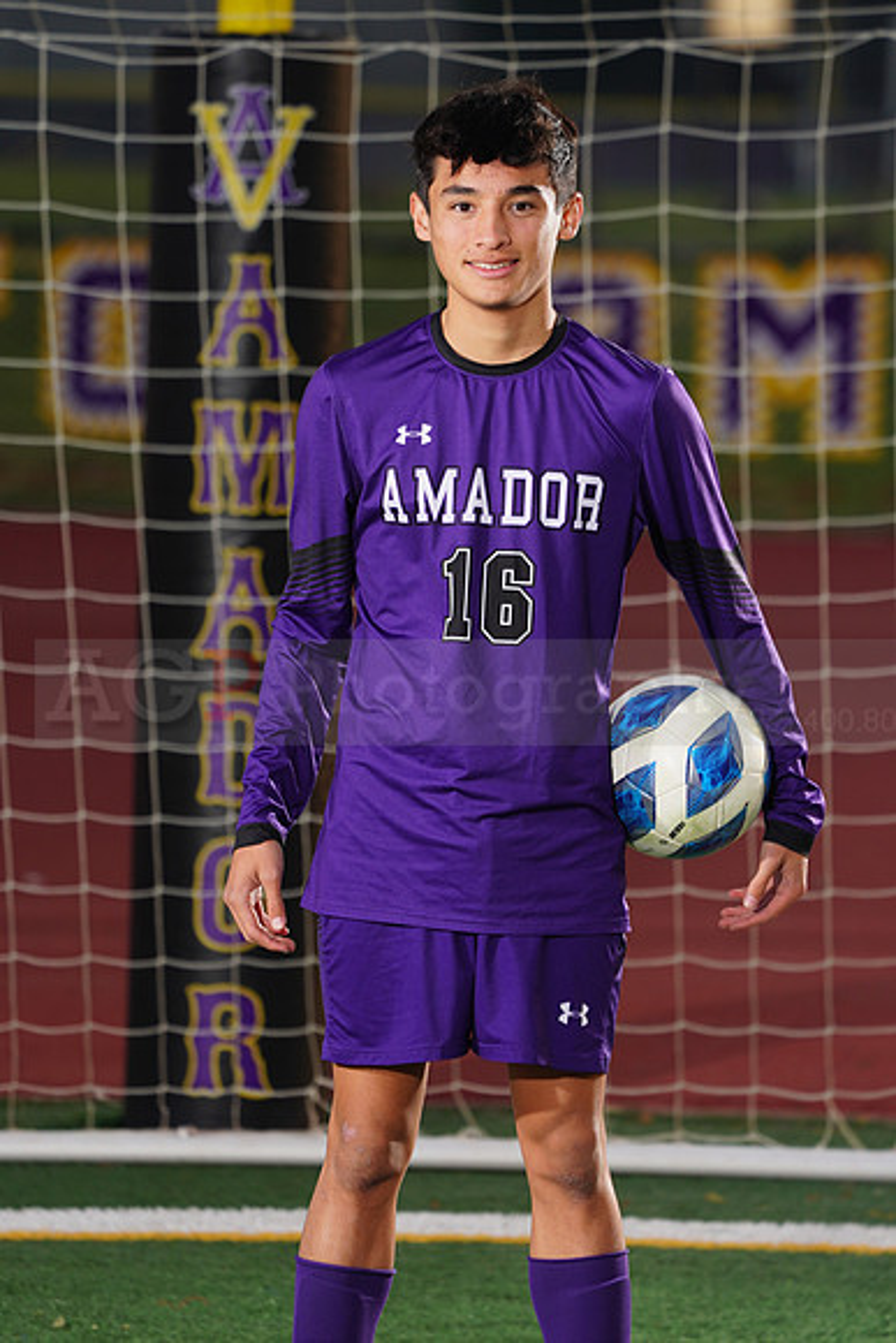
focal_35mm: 336
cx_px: 448
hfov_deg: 4.1
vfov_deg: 6.1
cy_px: 672
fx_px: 12536
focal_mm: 336
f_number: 7.1
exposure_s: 1/200
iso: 200
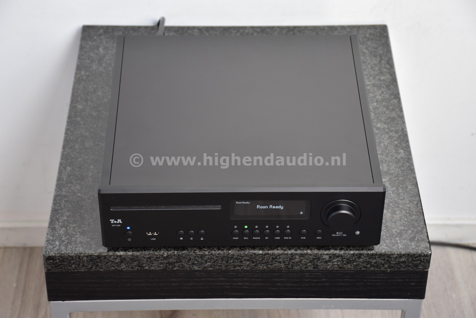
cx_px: 238
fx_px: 1190
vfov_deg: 15.2
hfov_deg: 22.6
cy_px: 159
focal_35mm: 90
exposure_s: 1/60
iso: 500
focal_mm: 60
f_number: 5
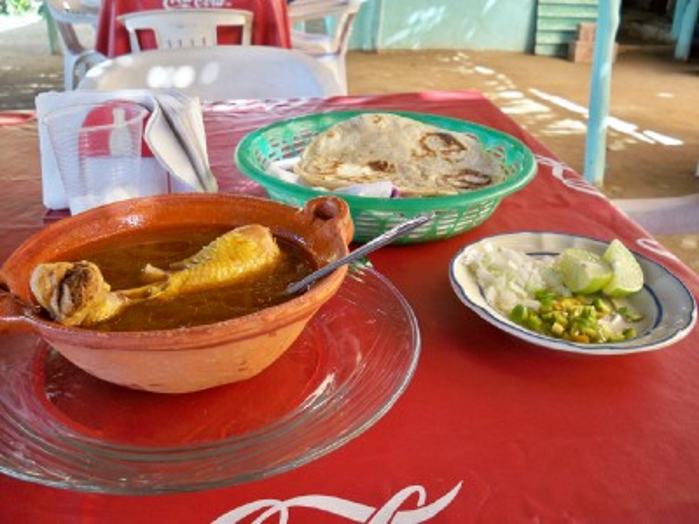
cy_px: 262
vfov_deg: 40.7
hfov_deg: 52.6
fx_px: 707
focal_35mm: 35
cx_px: 350
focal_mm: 6.3
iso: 125
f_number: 3.1
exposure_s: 1/60
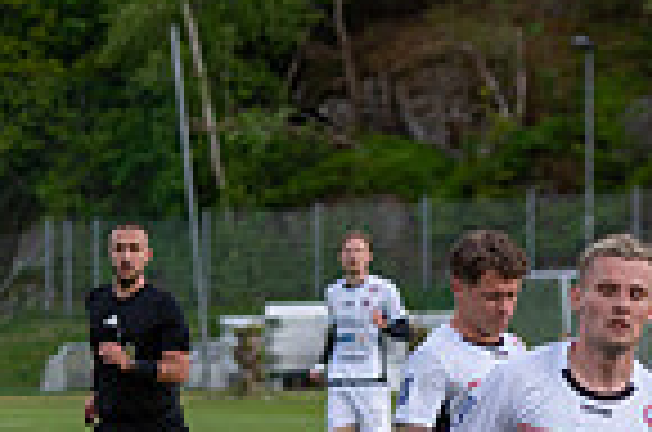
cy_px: 837
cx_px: 346
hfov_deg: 4.6
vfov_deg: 3.0
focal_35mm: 449
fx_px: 8114
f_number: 4
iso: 320
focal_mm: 112
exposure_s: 1/1600
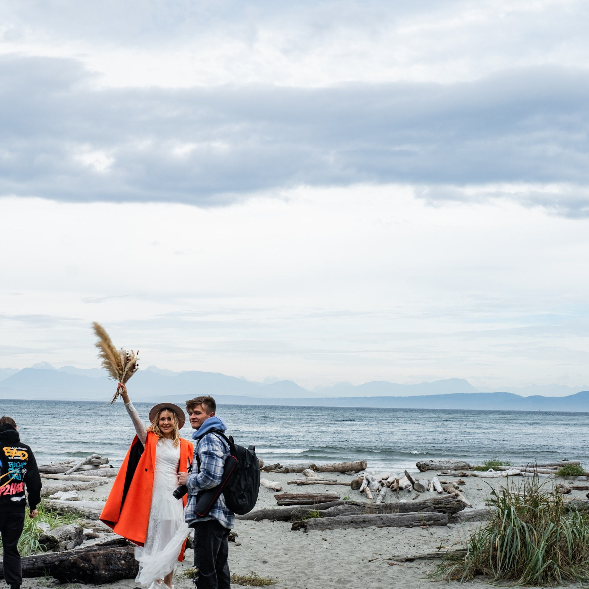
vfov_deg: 25.4
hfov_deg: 25.2
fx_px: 1309
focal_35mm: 68
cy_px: 296
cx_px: 182
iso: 160
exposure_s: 1/70
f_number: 11
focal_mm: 35
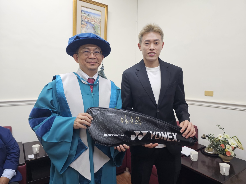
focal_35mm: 23
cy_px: 92
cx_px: 123
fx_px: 163
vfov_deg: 58.9
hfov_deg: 73.9
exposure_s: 1/120
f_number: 1.7
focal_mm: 6.3
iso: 320
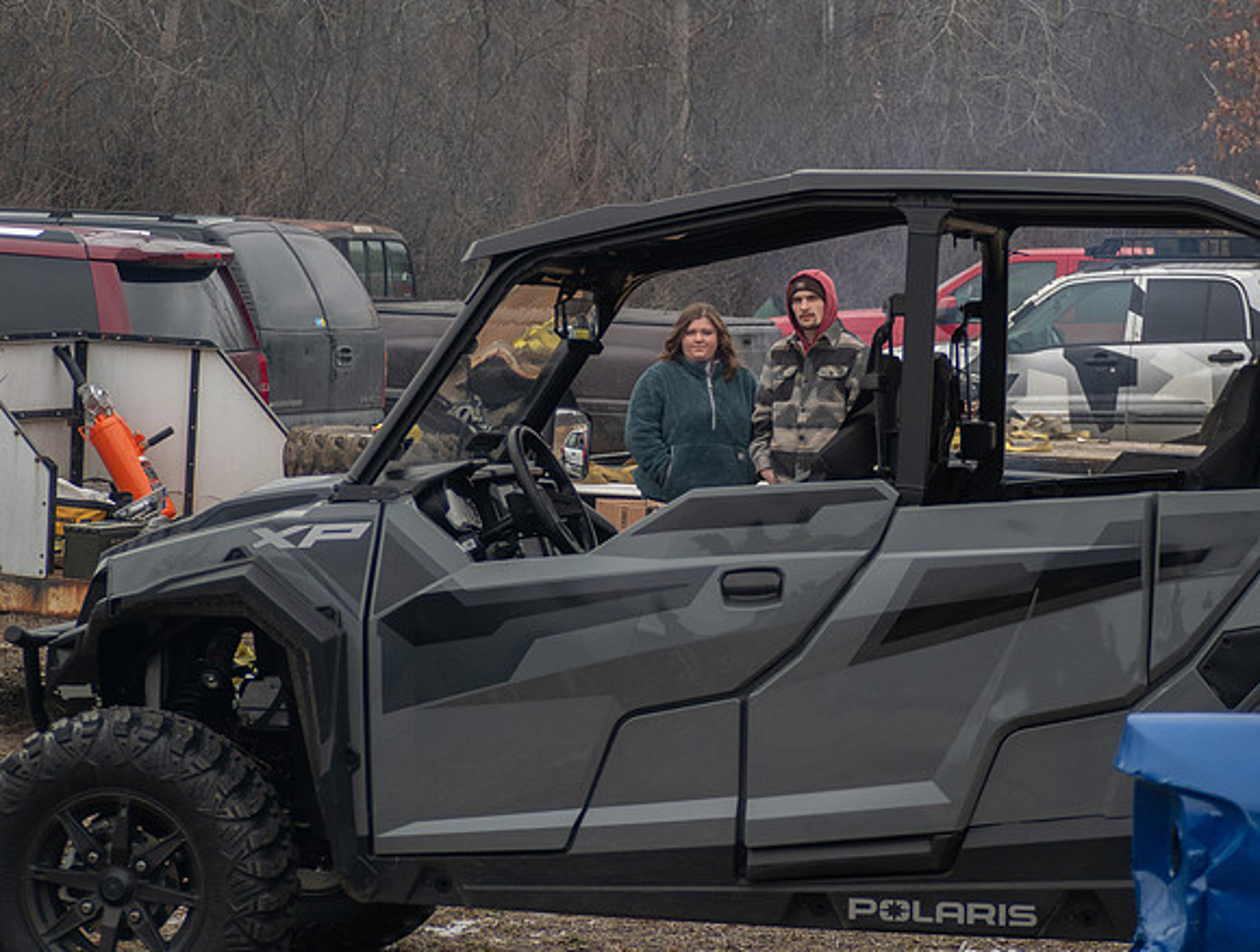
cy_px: 360
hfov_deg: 19.6
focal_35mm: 100
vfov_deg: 14.9
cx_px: 789
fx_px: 3647
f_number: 4
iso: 640
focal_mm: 40
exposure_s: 1/1250
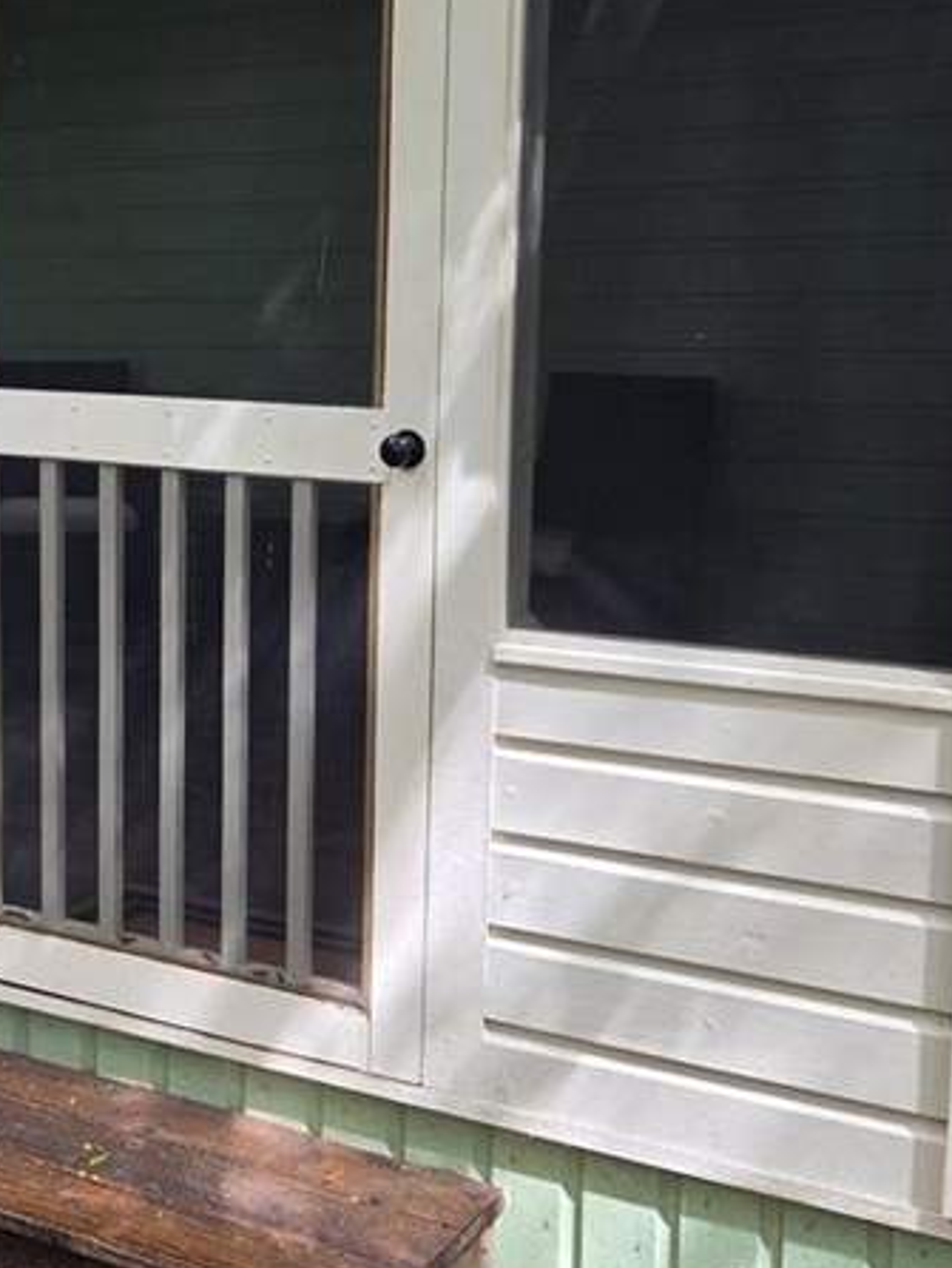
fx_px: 2015
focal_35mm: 55
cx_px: 117
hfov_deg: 25.8
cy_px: 546
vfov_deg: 34.9
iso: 80
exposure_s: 1/180
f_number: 1.8
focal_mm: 5.4
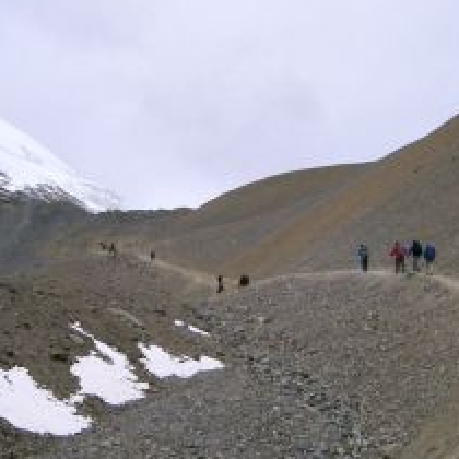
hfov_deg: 24.6
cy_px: 293
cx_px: 202
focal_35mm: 70
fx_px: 1050
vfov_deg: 24.6
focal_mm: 8
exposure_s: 1/640
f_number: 2.8
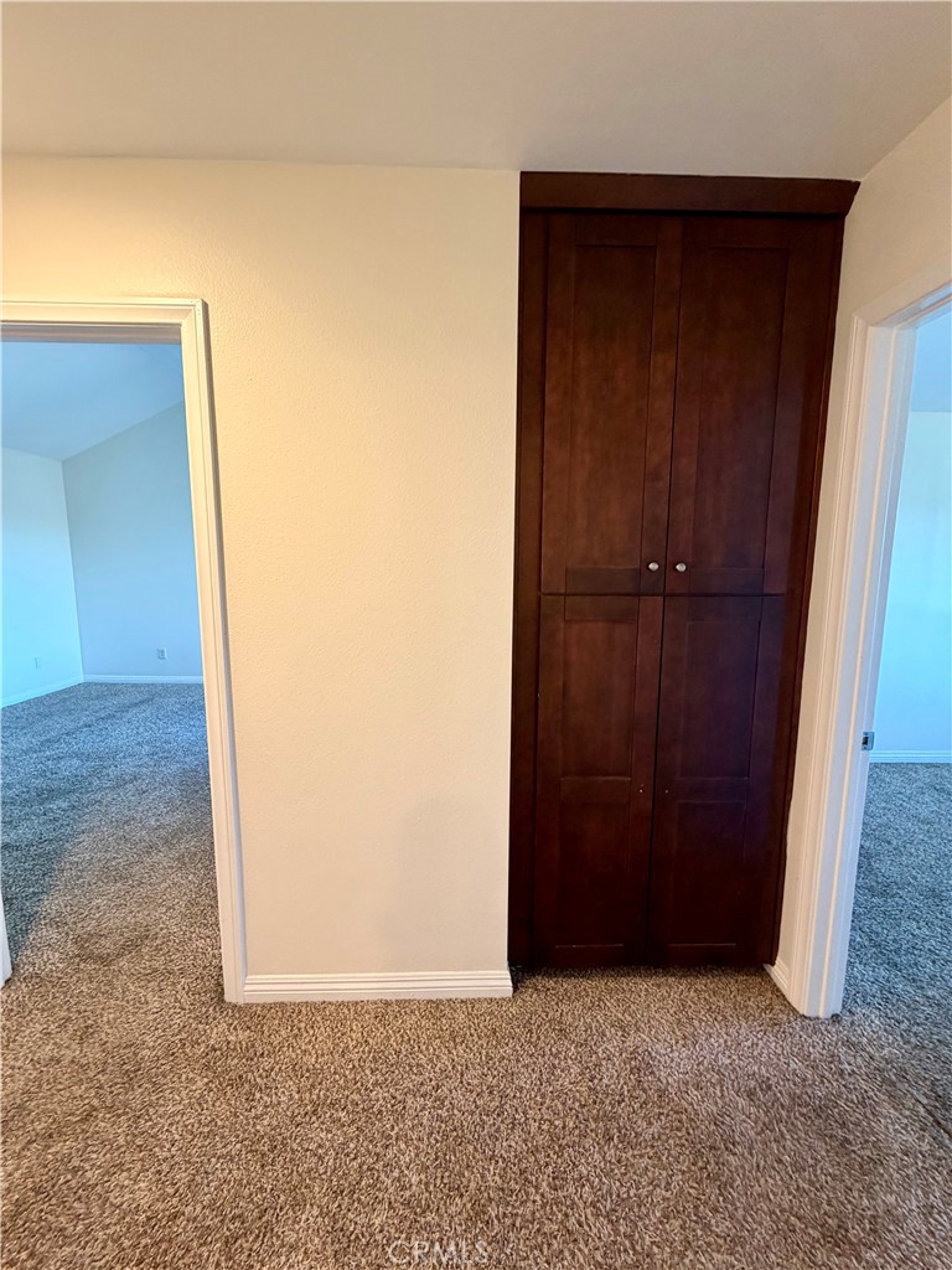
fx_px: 513
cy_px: 635
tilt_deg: -6.3
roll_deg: -1.3
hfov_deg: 85.7
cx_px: 476
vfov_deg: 102.1
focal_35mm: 14
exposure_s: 1/60
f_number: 2.2
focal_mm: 2.22
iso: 200
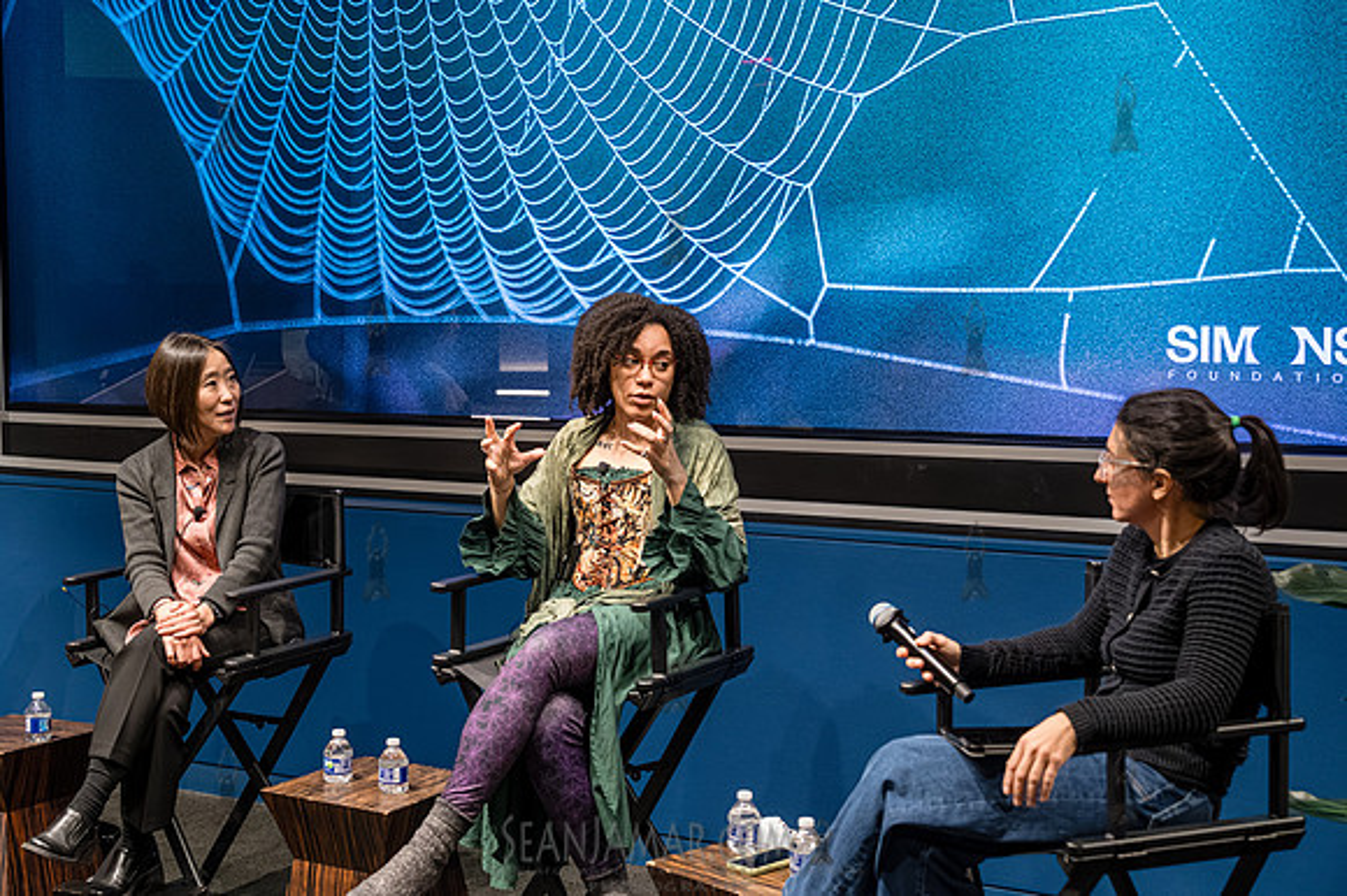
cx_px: 599
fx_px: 1870
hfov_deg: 39.6
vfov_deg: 26.9
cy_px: 398
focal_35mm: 50
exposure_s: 1/160
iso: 5000
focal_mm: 45
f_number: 3.5
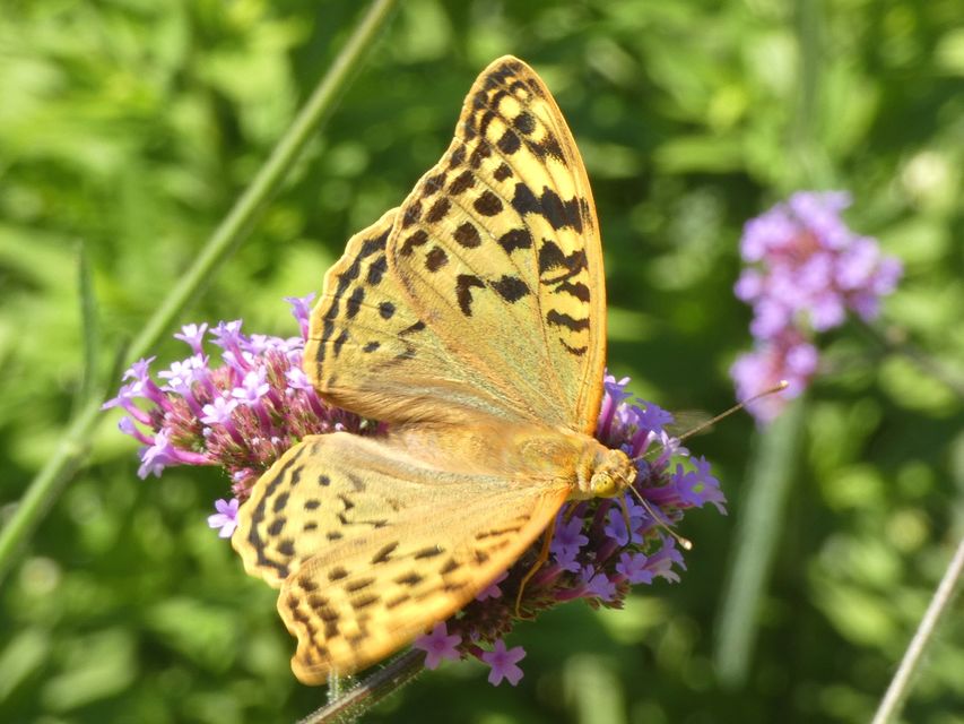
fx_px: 5264
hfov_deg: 10.5
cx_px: 482
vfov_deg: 7.9
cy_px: 362
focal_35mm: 189
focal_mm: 33.9
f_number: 5.5
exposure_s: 1/80
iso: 100
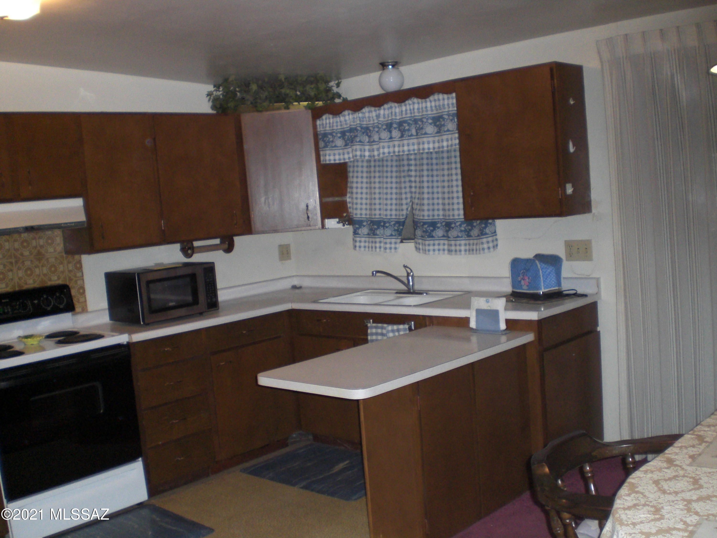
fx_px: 787
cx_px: 358
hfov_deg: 49.0
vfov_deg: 37.7
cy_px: 269
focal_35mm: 38
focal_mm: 6.3
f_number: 3.1
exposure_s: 1/60
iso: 200
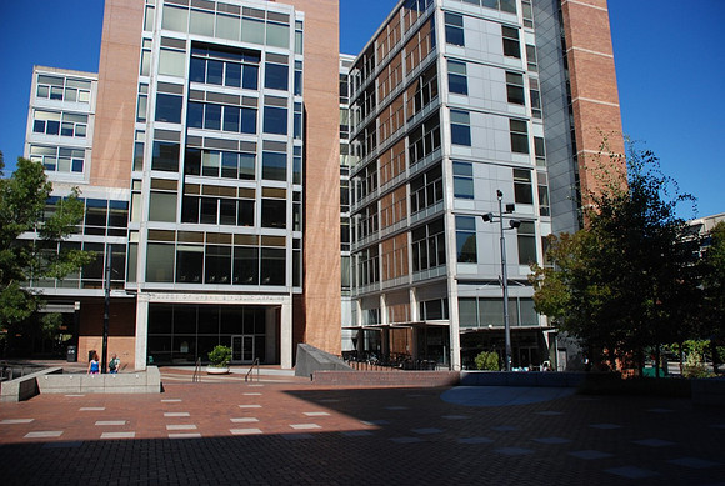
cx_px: 362
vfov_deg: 48.1
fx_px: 545
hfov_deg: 67.3
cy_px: 243
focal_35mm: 27
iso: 320
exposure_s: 1/2500
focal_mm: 18
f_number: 3.5
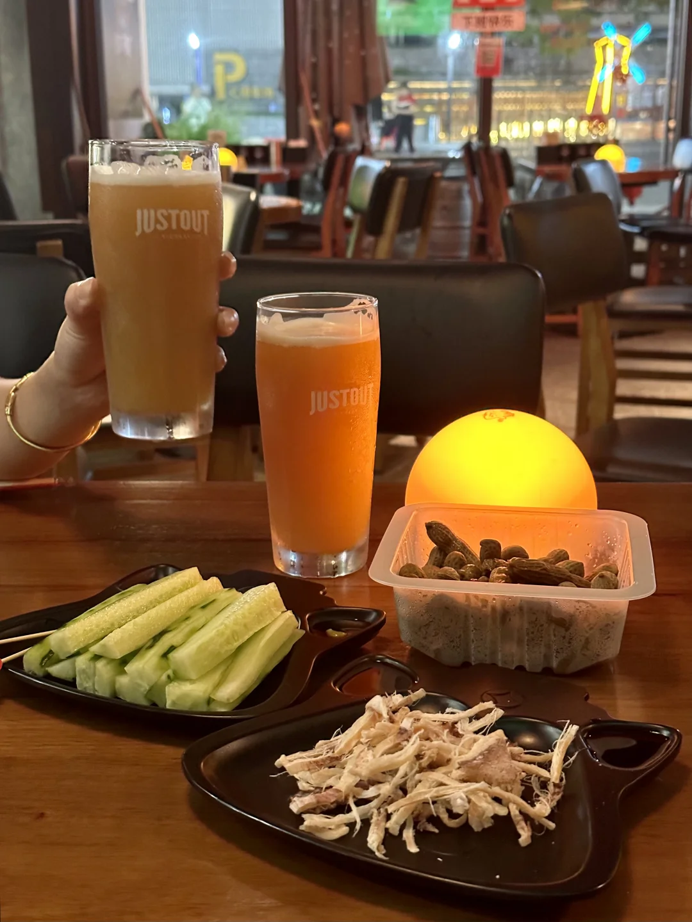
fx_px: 1279
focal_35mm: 48
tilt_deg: -14.3
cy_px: 461
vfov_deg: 39.7
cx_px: 346
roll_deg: -0.6
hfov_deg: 30.3
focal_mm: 6.86
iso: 640
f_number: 1.78
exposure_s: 1/30
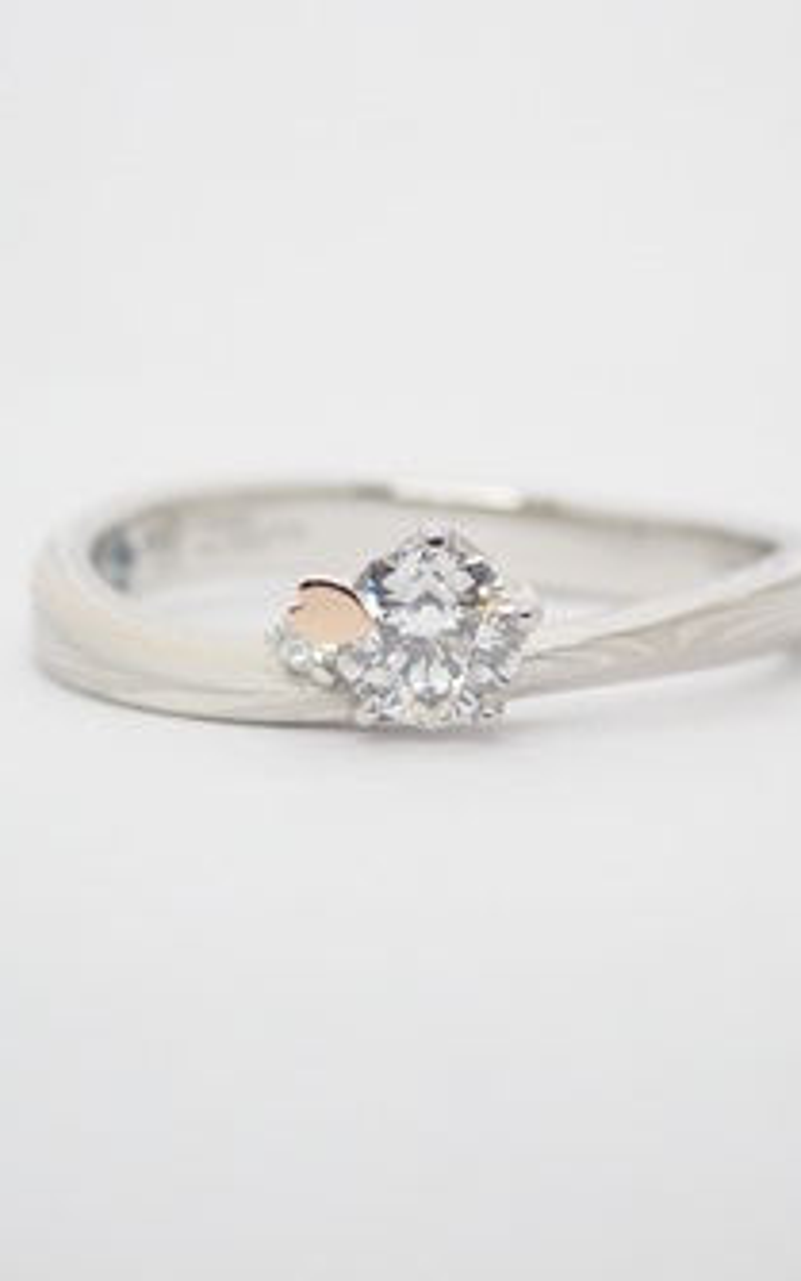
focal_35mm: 117
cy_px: 642
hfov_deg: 11.2
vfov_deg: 17.8
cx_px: 422
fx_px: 4083
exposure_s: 1/100
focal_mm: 14.62
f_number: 4.3
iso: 200
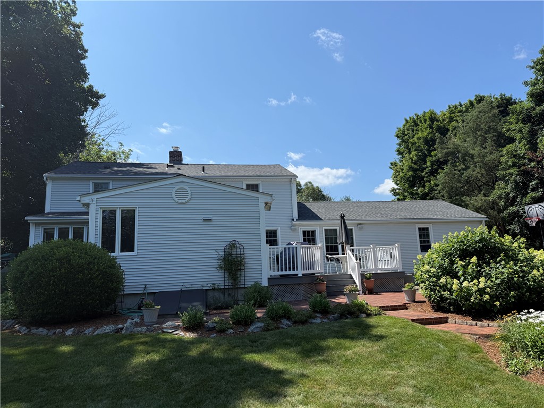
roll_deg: +2.6
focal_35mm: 24
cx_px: 272
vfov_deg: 56.8
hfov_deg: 71.6
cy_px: 204
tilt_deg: +10.4
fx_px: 377
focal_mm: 6.76
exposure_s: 1/4167
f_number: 1.78
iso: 80
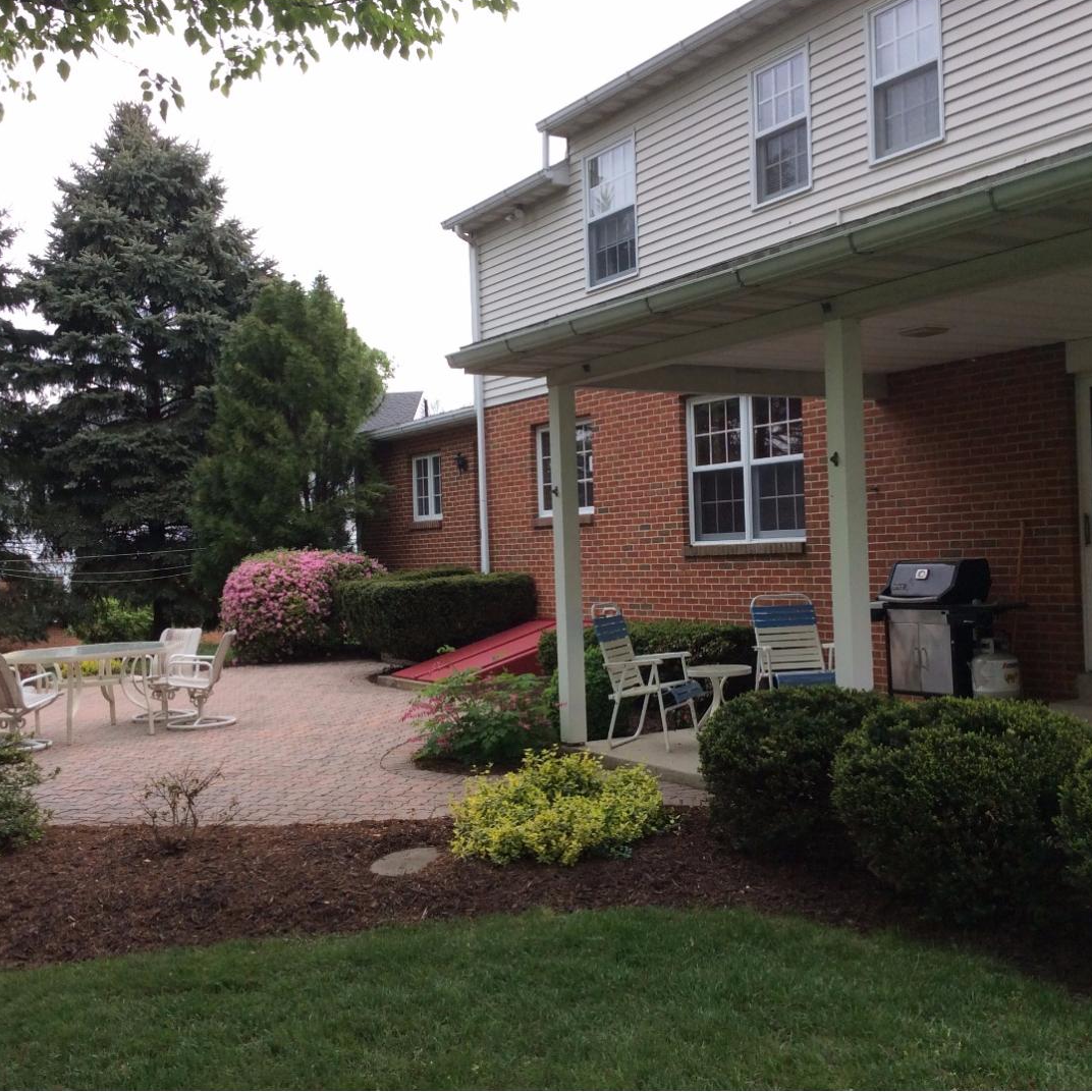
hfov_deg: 43.9
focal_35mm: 38
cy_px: 543
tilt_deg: +0.0
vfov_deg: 43.9
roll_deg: +2.1
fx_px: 1356
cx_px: 551
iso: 32
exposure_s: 1/319
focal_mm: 3.3
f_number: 2.4
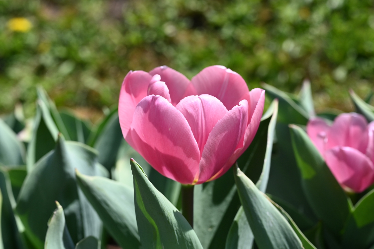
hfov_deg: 39.6
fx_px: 519
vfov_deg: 27.0
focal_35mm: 50
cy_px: 124
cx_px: 187
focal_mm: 50
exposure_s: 1/1600
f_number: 8
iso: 640
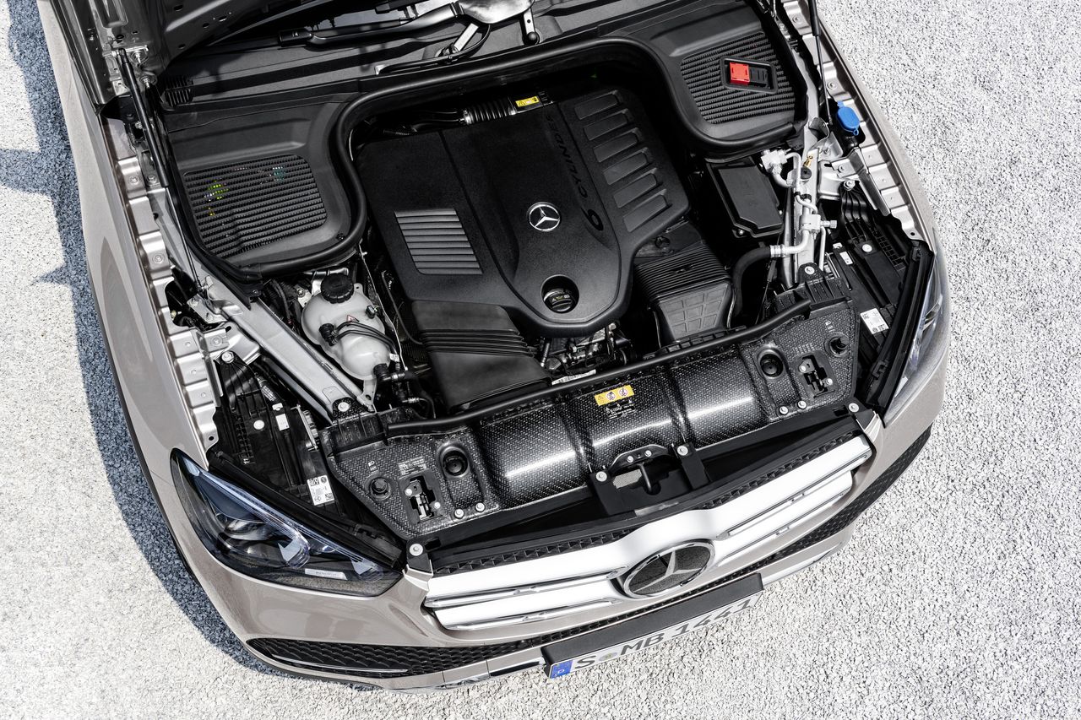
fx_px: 1201
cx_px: 540
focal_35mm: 40
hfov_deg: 48.5
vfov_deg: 33.4
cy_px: 360
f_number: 16
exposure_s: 1/125
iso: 100
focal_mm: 40
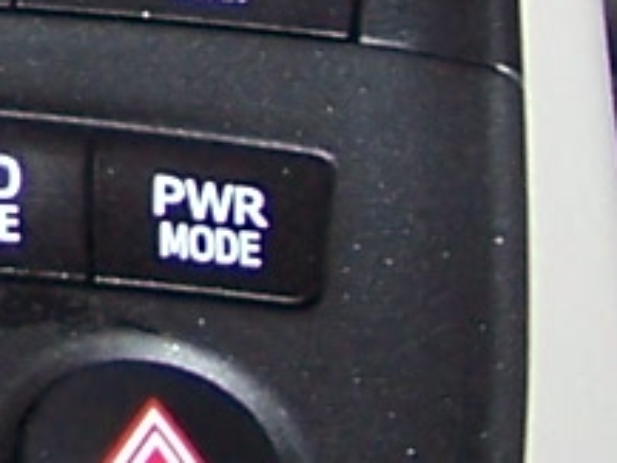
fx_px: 5172
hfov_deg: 6.7
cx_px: -458
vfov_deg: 5.1
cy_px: -409
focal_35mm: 290
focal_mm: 6.3
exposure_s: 1/60
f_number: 2.8
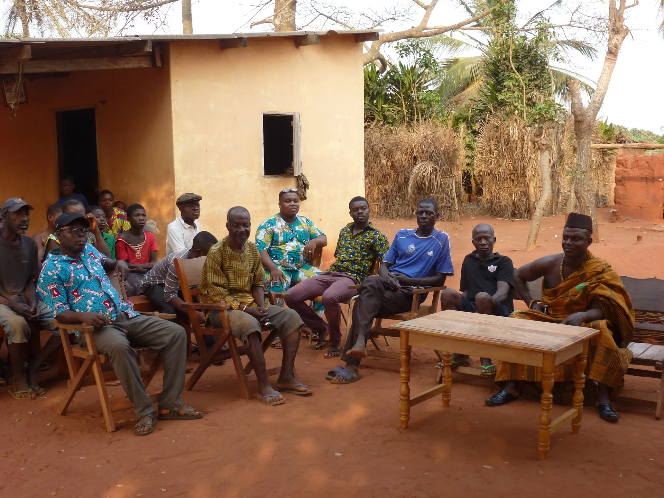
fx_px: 786
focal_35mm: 41
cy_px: 249
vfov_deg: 35.1
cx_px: 332
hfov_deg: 45.8
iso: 100
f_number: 3.9
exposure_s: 1/80
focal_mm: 7.4
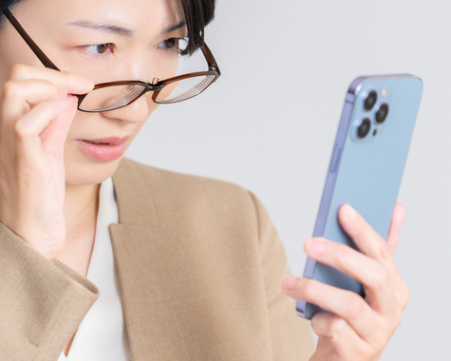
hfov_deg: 11.6
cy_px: 154
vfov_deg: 9.3
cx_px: 209
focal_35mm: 166
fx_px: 2216
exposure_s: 1/125
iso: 250
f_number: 2.8
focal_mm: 70
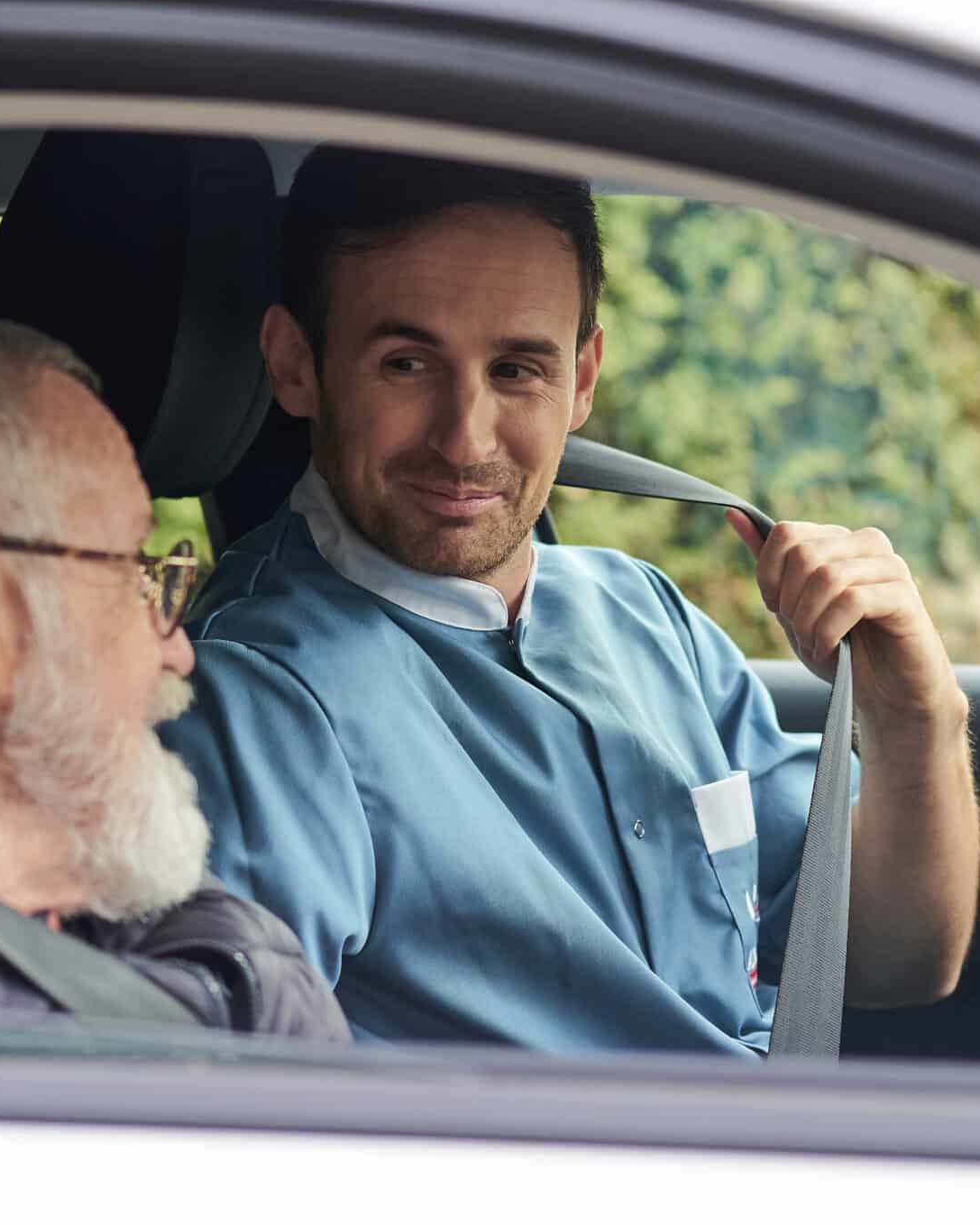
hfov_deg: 13.3
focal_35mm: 116
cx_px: 486
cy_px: 613
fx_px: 4206
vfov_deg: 16.6
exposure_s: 1/500
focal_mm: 55
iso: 250
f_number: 2.8
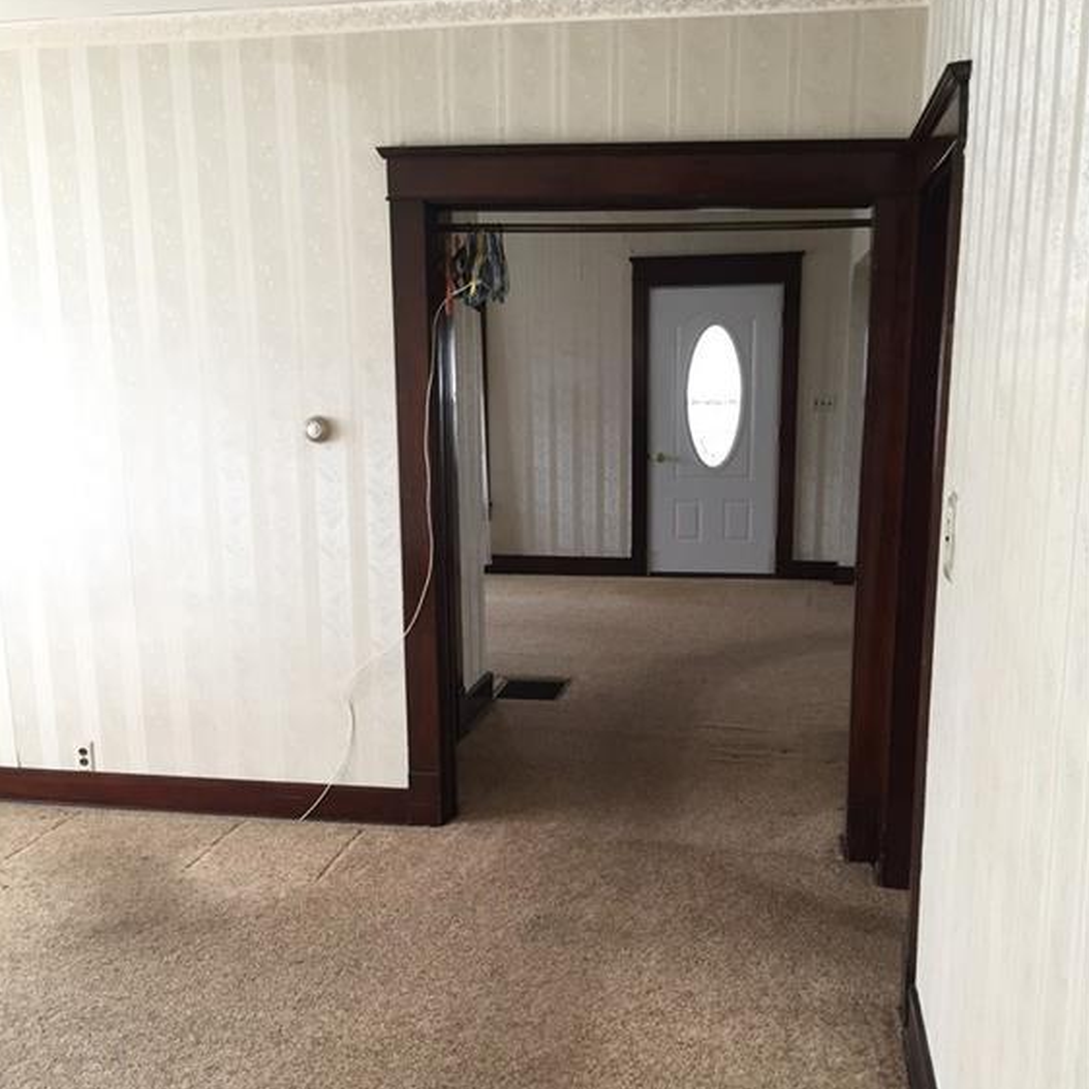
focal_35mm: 35
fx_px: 1246
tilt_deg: -10.8
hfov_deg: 47.2
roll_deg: +2.2
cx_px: 539
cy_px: 638
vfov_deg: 47.0
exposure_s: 1/30
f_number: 2.2
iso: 32
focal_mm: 4.15
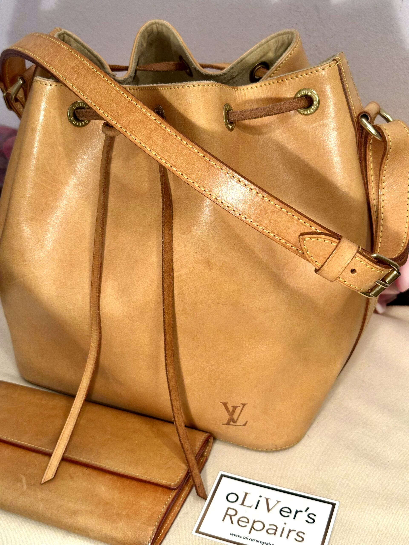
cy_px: 272
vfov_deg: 39.7
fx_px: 756
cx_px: 204
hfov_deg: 30.3
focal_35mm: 48
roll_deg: +2.3
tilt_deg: -31.6
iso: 50
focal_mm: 6.86
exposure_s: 1/50
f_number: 1.78
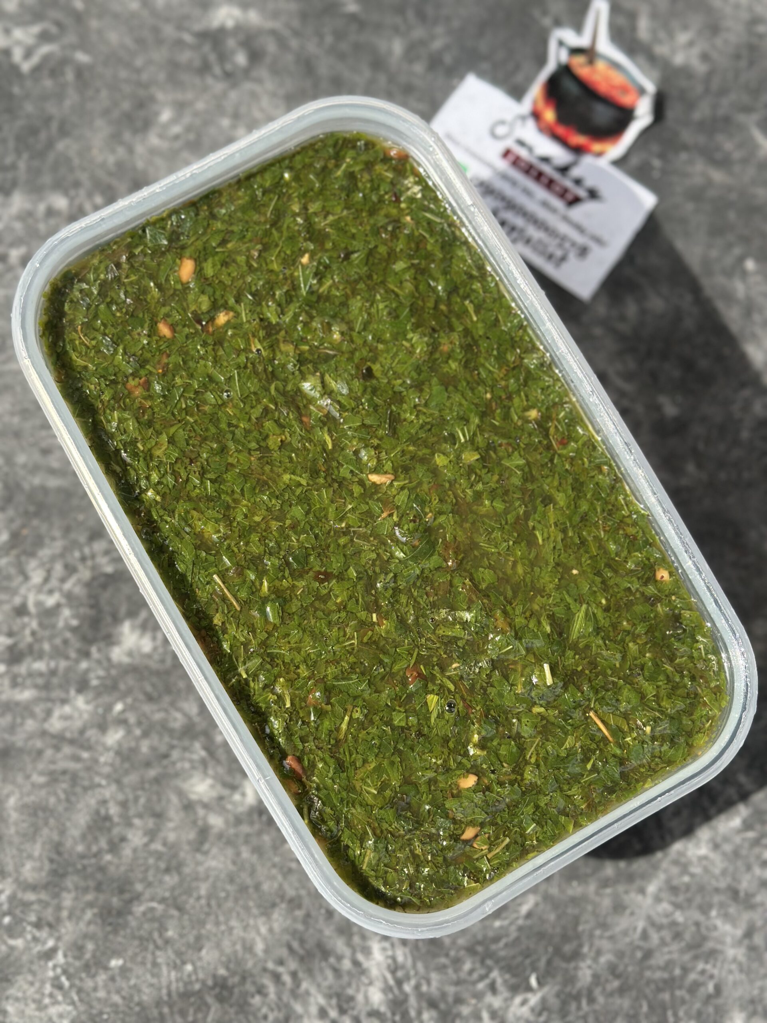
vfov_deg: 39.7
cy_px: 512
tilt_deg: -79.2
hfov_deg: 30.3
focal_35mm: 48
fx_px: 1418
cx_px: 384
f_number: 1.78
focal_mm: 6.86
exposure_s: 1/1992
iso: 80
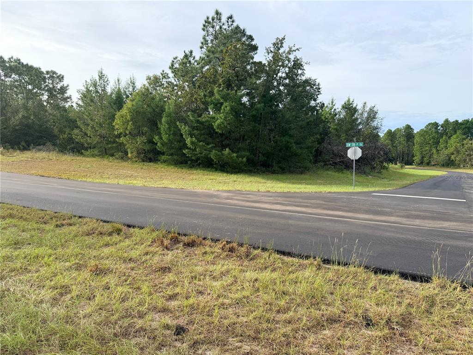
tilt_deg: -3.6
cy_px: 178
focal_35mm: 24
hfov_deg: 71.6
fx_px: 328
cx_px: 236
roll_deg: -1.3
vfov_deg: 56.8
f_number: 1.78
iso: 100
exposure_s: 1/2703
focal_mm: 6.76
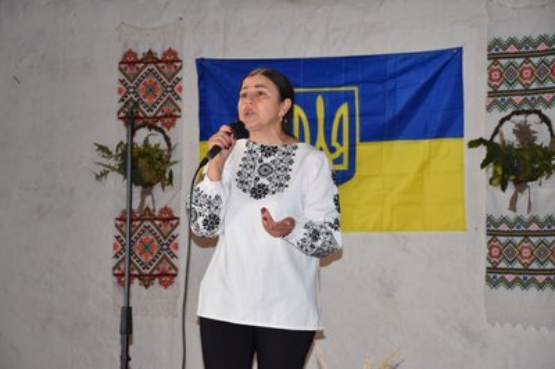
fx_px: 1433
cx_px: 278
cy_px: 184
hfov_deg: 21.9
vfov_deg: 14.7
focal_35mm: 93
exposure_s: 1/60
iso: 800
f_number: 5
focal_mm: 62
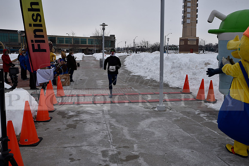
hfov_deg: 58.7
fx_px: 221
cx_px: 124
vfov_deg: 41.1
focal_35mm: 32
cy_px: 83
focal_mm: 32
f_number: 11
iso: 400
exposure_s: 1/500
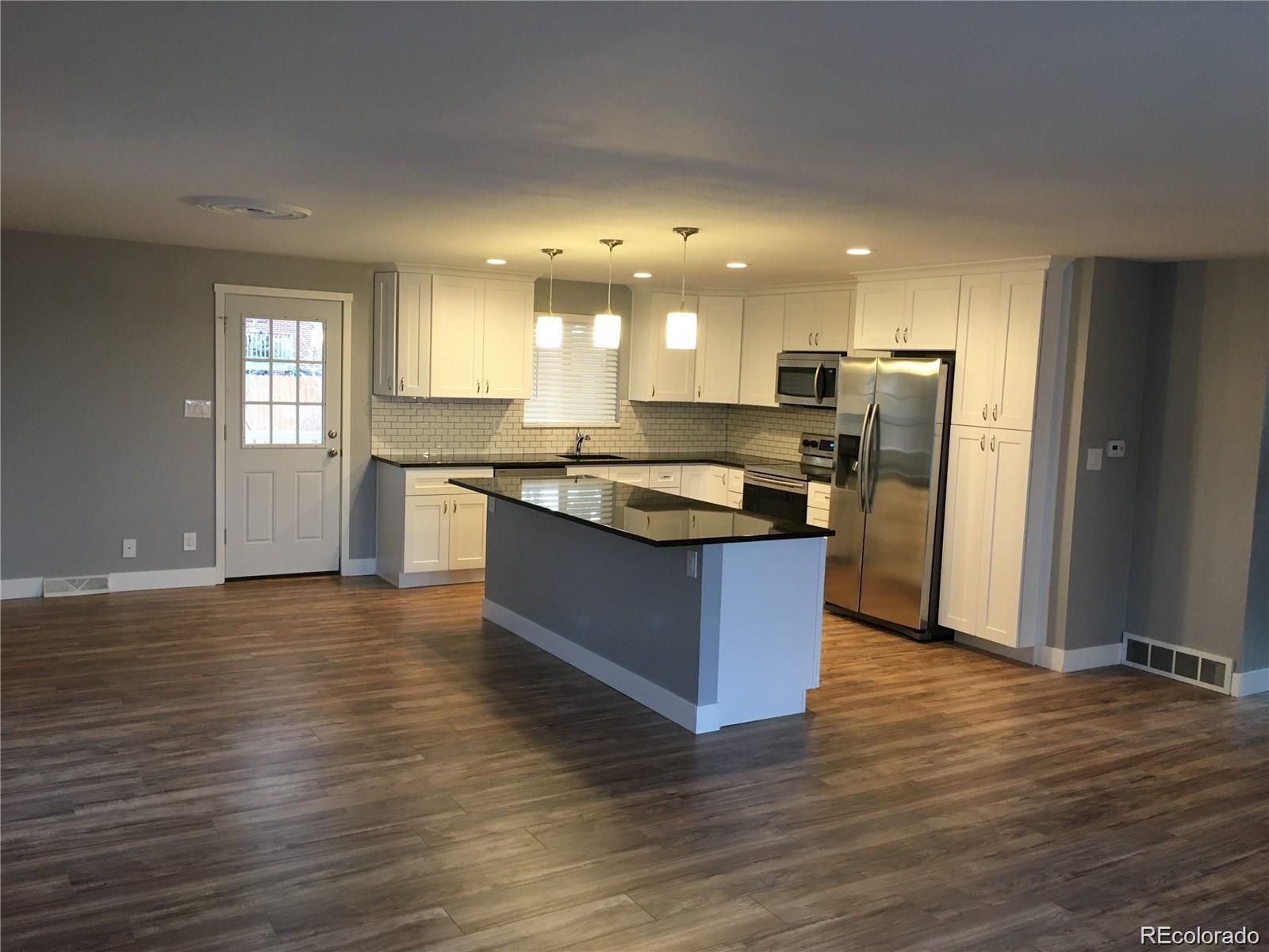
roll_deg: -3.1
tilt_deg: -5.8
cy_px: 476
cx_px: 634
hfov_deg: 61.7
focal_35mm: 29
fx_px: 1063
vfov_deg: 48.2
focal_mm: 4.15
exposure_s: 1/30
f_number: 2.2
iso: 100
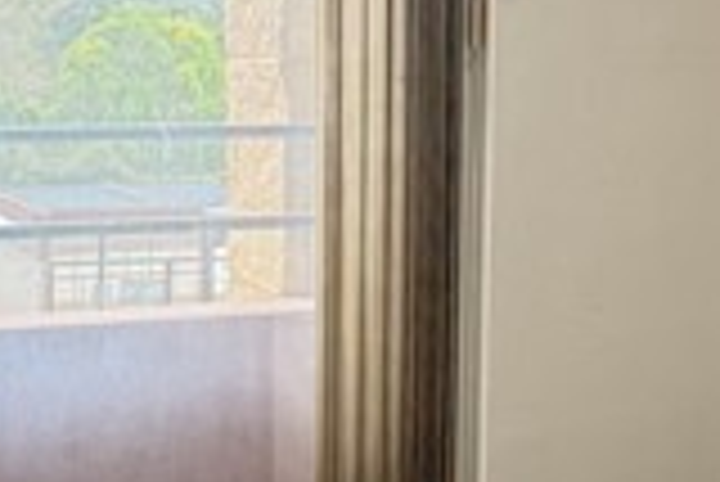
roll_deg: -1.3
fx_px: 2002
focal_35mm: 100
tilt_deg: -5.0
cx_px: 459
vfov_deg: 13.7
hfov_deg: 20.3
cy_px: 185
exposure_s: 1/60
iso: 400
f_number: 1.78
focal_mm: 6.76
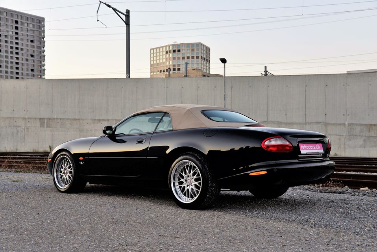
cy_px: 126
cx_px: 188
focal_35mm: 46
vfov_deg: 29.3
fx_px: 482
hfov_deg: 42.7
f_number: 6.3
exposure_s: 1/50
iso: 500
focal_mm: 46
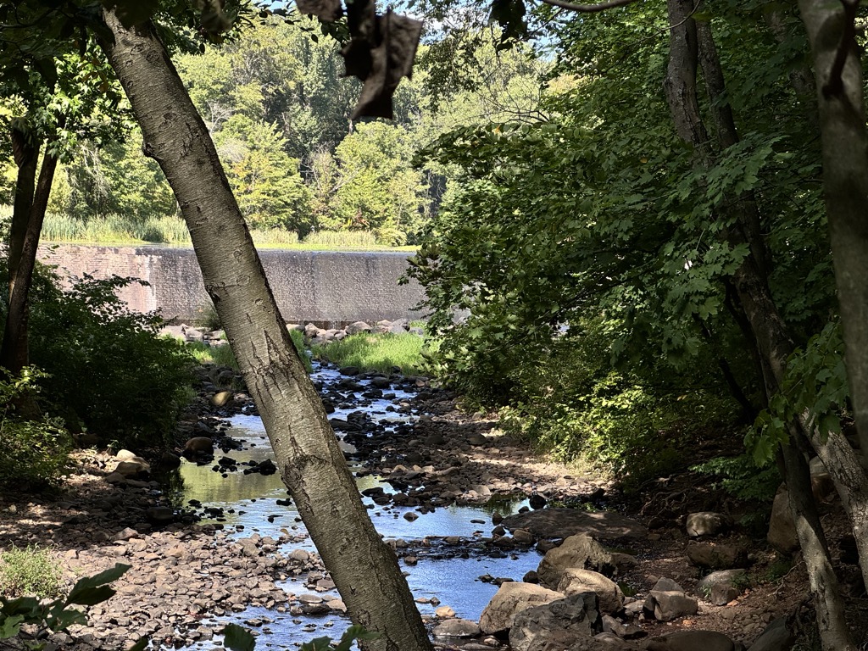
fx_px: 1931
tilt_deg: -2.5
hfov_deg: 25.3
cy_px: 326
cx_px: 434
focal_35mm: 77
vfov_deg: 19.1
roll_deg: -1.6
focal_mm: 9
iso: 25
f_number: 2.8
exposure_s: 1/205
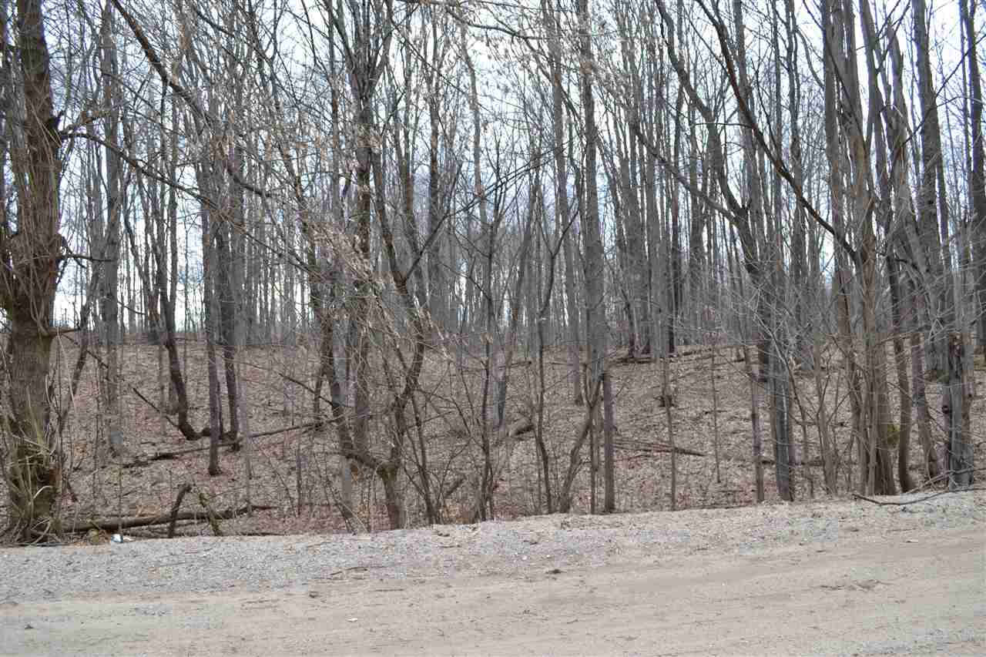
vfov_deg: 47.9
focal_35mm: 27
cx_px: 493
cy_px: 328
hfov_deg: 67.4
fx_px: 739
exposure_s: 1/100
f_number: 5
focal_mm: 18
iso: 400
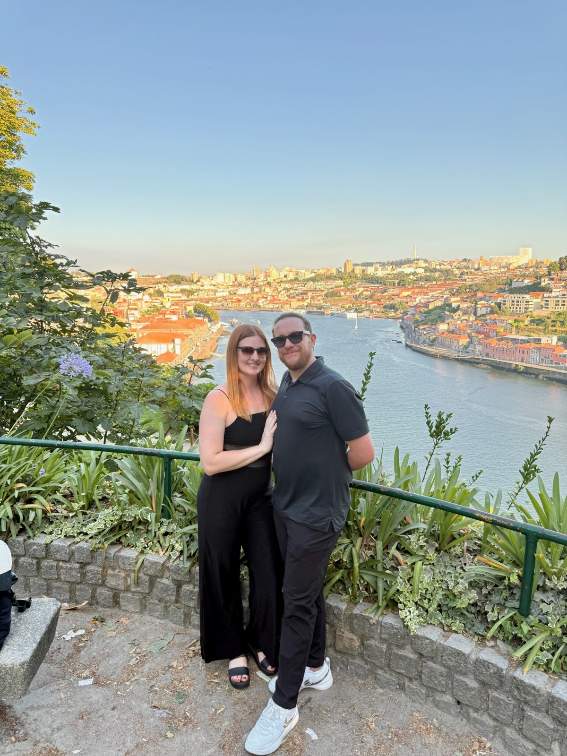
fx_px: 524
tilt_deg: -10.2
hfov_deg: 56.8
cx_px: 284
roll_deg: +1.7
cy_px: 378
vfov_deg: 71.6
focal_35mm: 24
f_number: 1.78
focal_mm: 6.76
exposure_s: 1/307
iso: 100
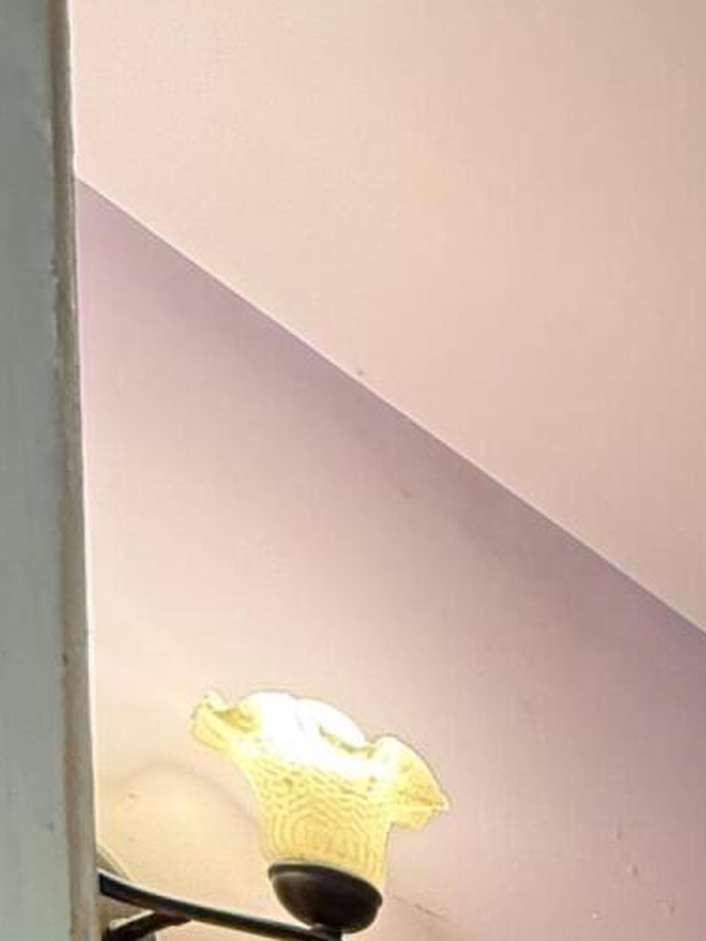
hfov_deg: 18.9
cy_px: 1720
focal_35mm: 56
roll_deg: -0.5
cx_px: 1327
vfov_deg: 21.4
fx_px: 1523
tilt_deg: -1.7
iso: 500
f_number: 2.2
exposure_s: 1/60
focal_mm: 2.22
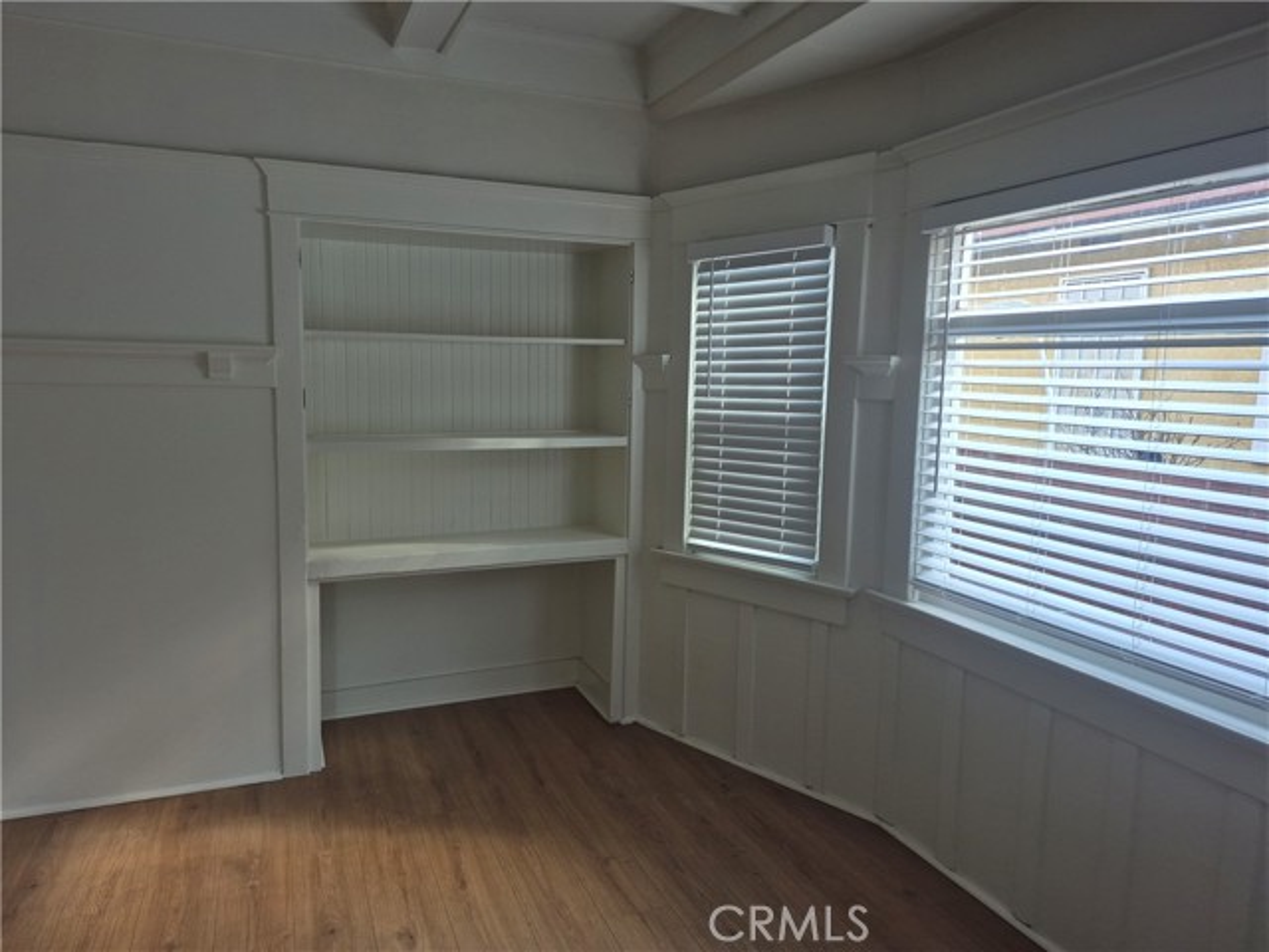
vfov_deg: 58.9
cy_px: 476
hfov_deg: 73.9
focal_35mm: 23
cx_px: 634
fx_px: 843
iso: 50
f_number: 1.8
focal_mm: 5.4
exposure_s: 1/180
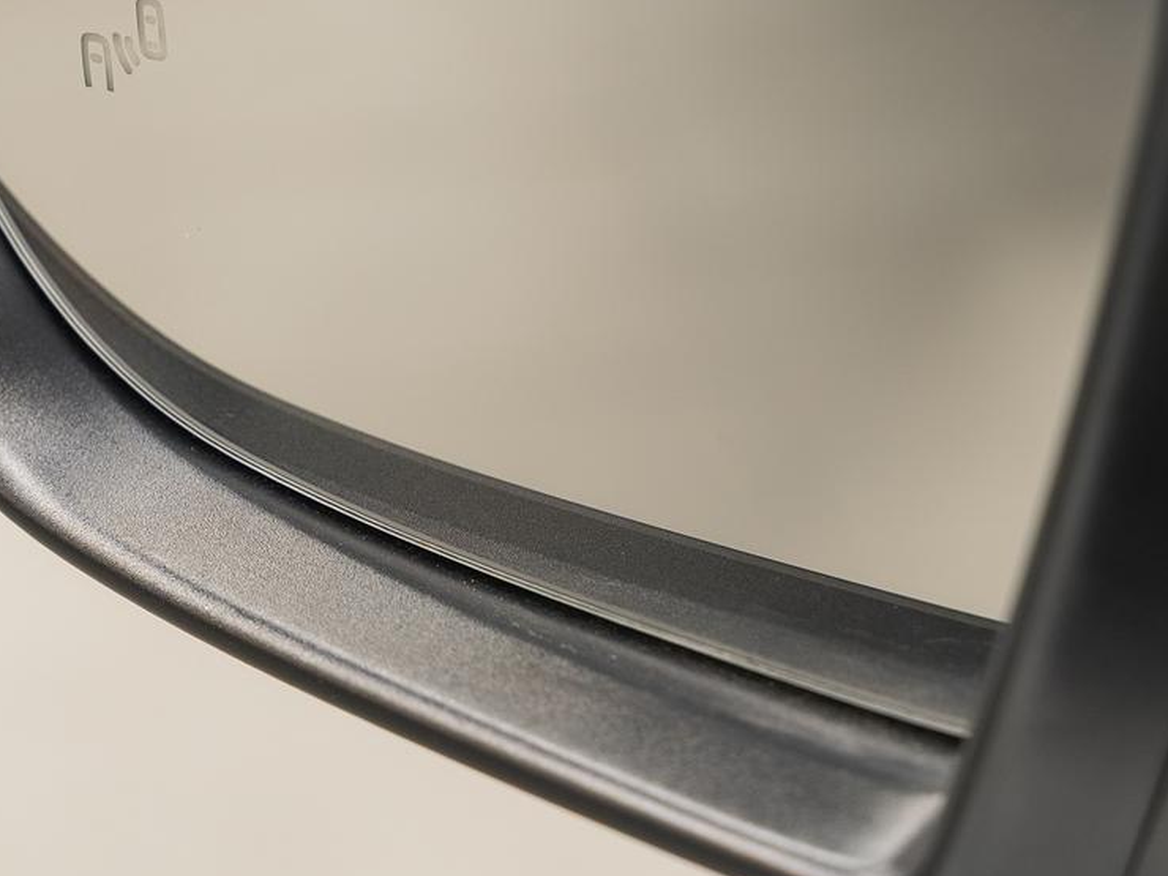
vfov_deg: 9.9
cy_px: 47
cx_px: 468
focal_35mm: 149
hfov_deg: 13.2
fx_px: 5028
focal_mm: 70
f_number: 5.6
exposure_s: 1/4
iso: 100
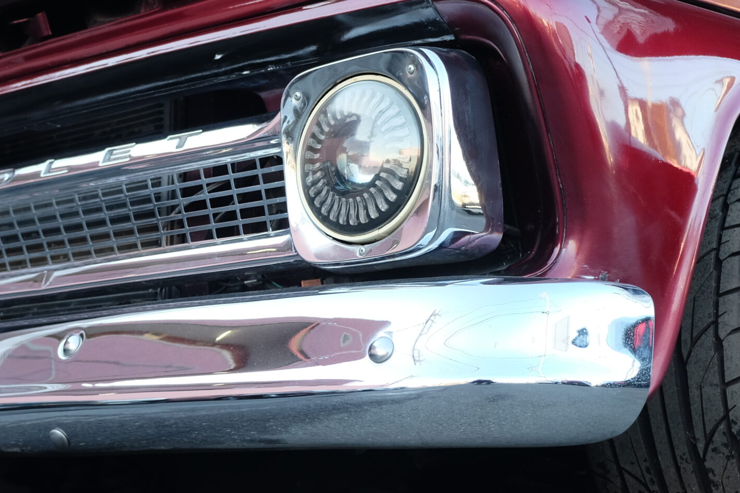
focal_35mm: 76
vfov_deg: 17.9
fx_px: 1562
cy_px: 203
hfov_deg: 26.4
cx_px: 221
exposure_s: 1/125
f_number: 3.2
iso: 400
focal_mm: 27.7
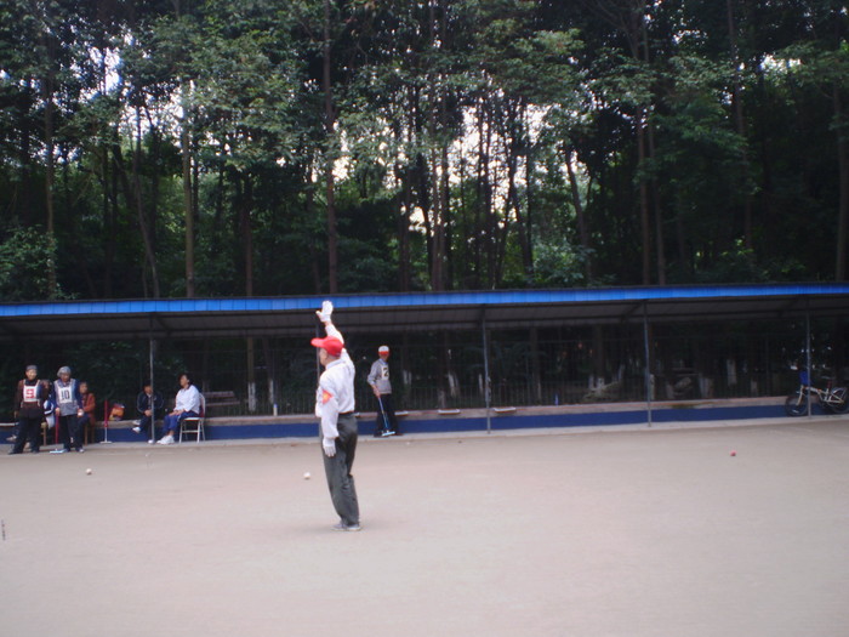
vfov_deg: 39.7
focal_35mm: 36
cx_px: 424
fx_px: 883
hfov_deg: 51.4
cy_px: 318
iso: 64
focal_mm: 6.3
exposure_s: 1/60
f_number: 3.1
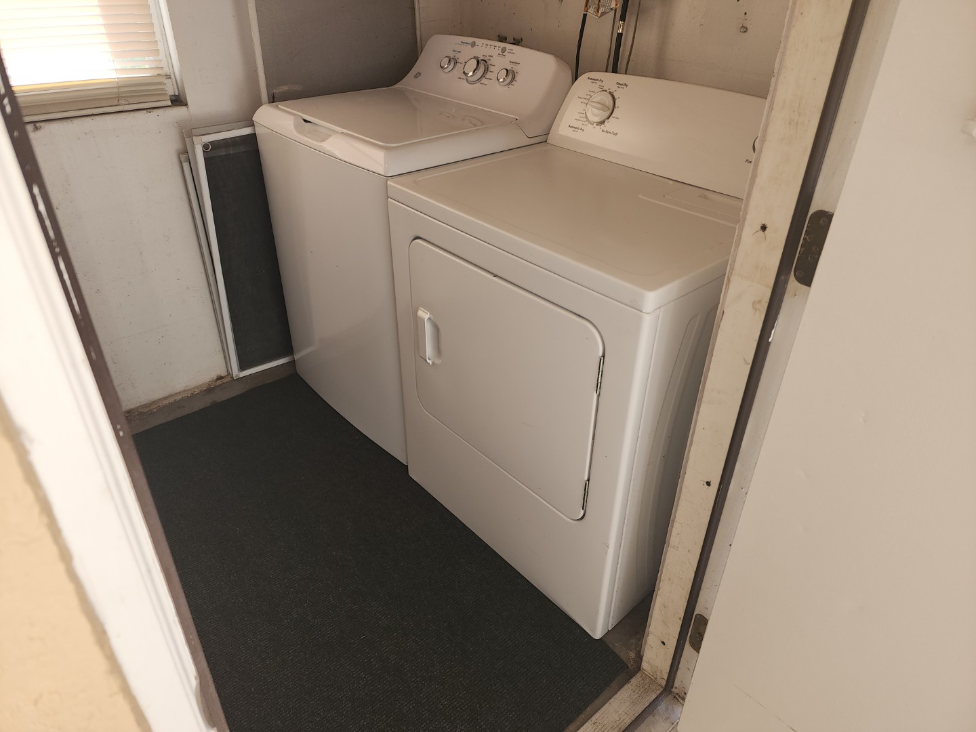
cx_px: 488
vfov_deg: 58.9
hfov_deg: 73.9
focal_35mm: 23
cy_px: 366
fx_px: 648
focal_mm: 6.4
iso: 20
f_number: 1.8
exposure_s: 1/60
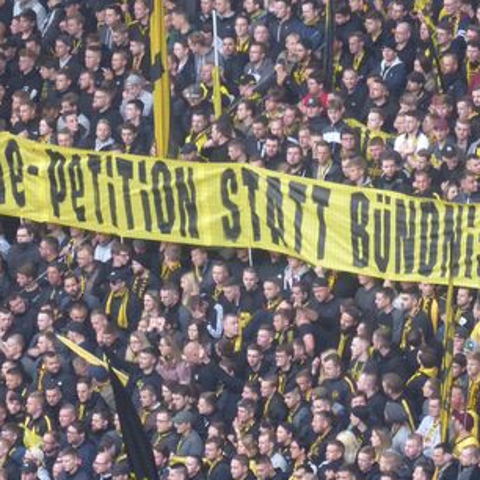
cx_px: 243
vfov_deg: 2.6
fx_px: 10699
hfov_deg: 2.6
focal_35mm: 682
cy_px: 275
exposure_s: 1/100
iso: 320
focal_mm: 66.8
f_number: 6
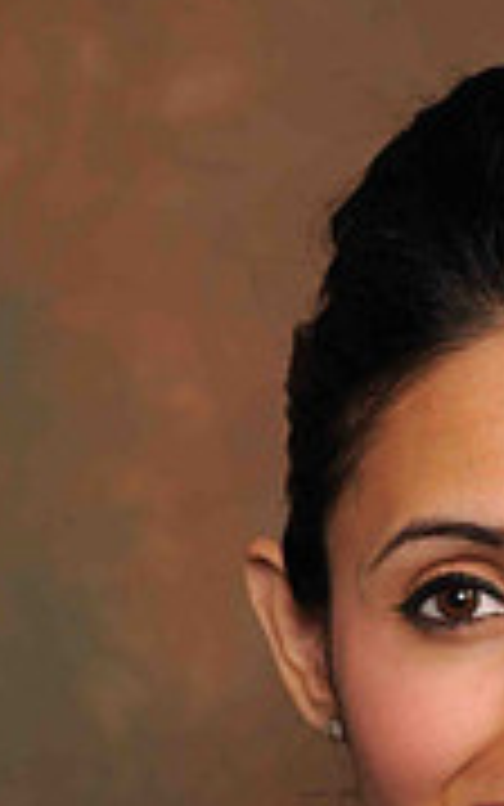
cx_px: 569
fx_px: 7576
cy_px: 747
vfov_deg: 6.1
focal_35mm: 345
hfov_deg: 3.8
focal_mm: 90
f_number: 5.6
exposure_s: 1/80
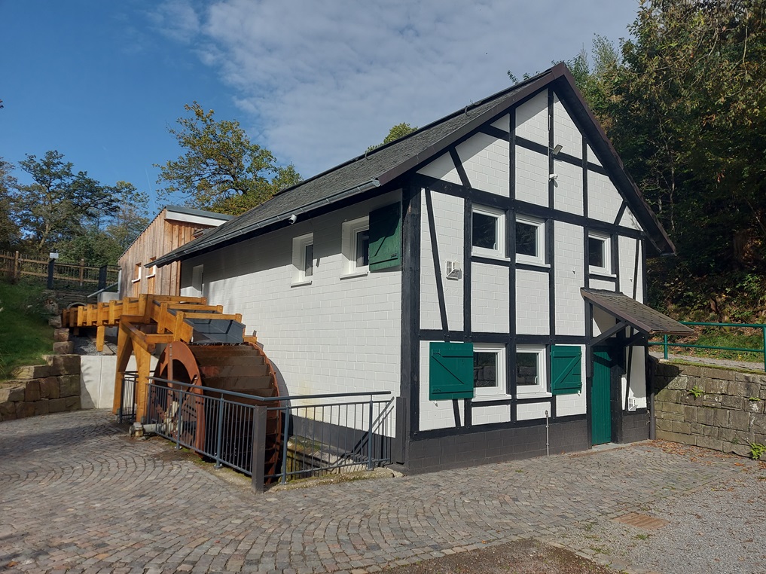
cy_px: 287
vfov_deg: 56.8
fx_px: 531
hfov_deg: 71.6
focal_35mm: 24
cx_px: 383
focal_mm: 5.23
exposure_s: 1/2058
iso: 32
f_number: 1.8
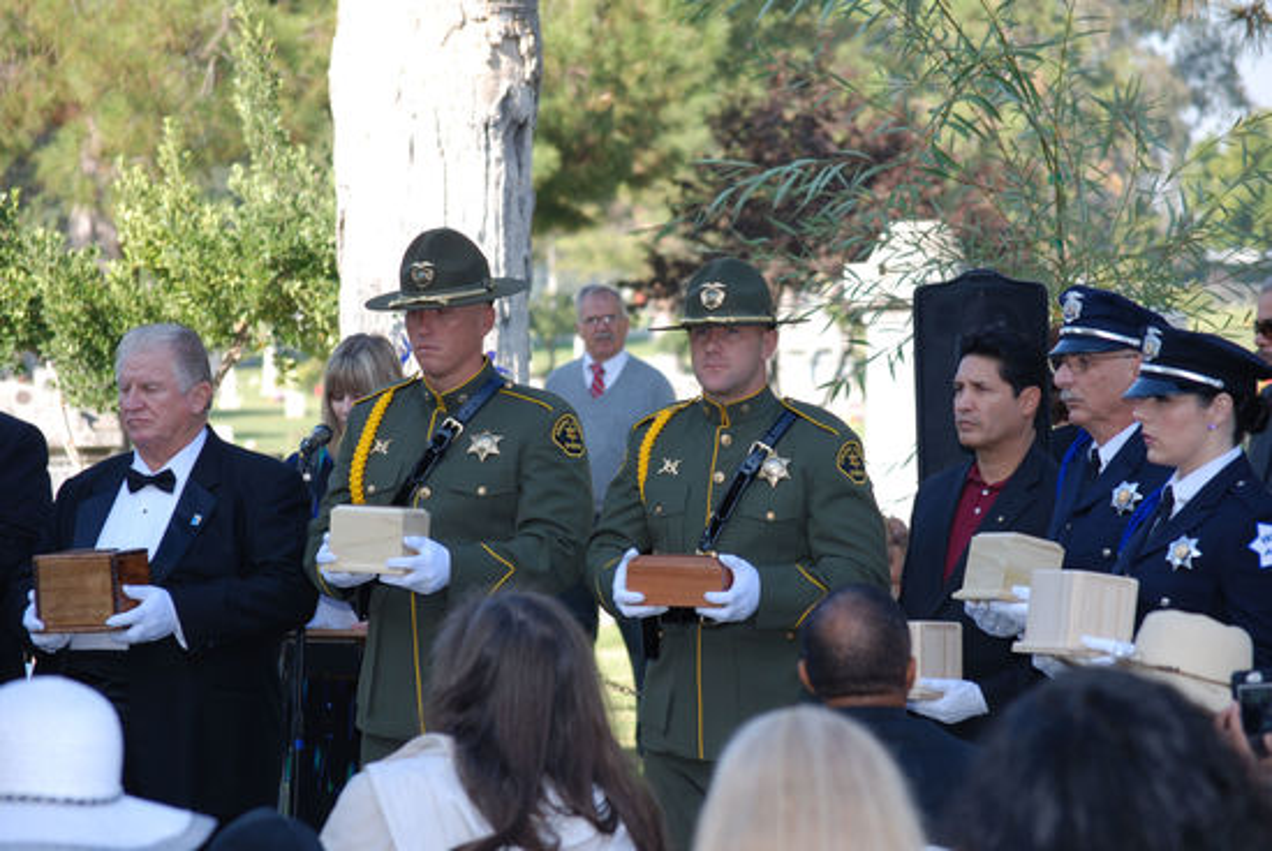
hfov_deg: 12.4
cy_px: 426
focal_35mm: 165
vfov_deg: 8.3
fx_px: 5836
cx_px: 636
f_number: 5.6
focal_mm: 110
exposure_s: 1/125
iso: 110
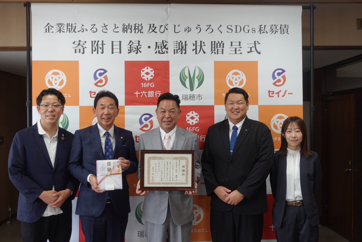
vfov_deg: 35.1
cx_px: 181
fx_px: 382
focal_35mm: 38
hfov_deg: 50.7
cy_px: 121
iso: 125
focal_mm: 14.68
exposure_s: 1/60
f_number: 2.8
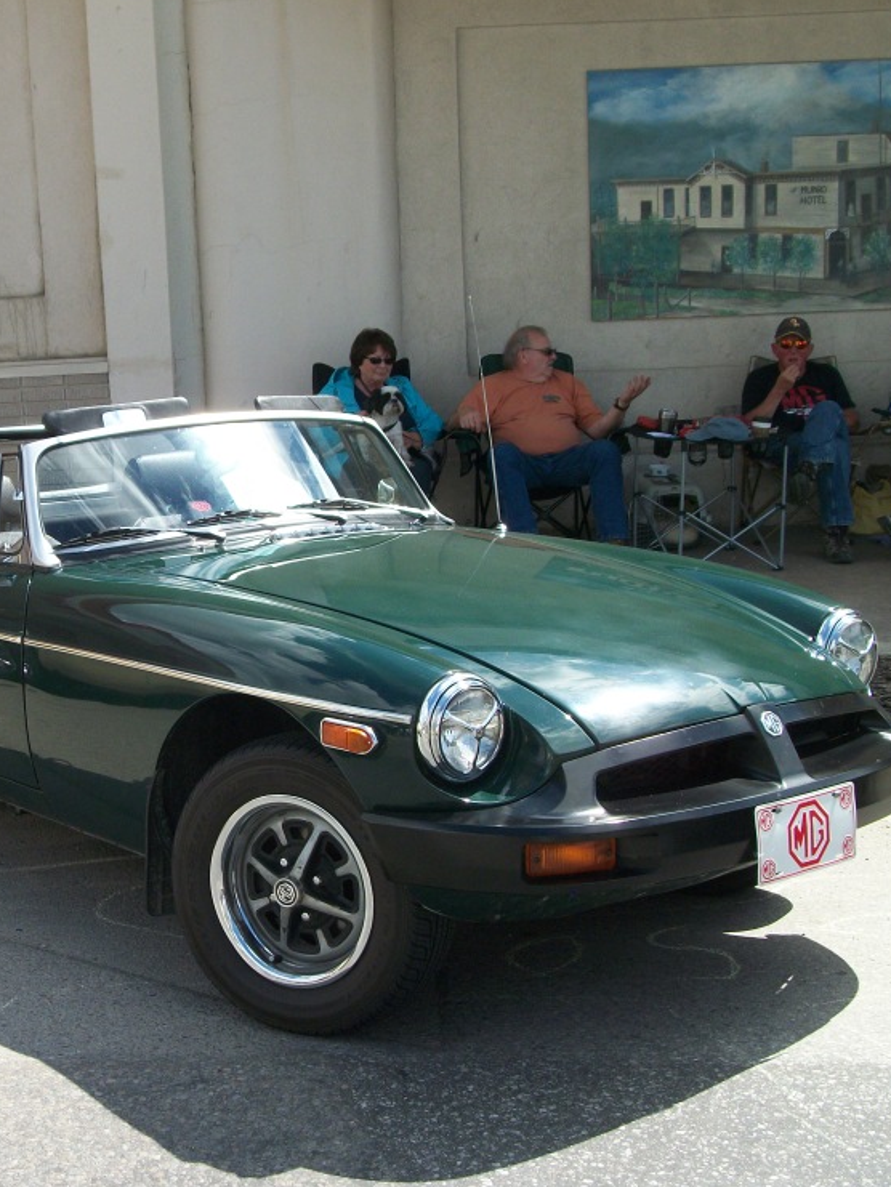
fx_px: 1853
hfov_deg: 26.5
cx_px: 178
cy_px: 593
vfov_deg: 35.5
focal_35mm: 54
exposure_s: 1/100
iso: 80
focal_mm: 7.1
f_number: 9.9
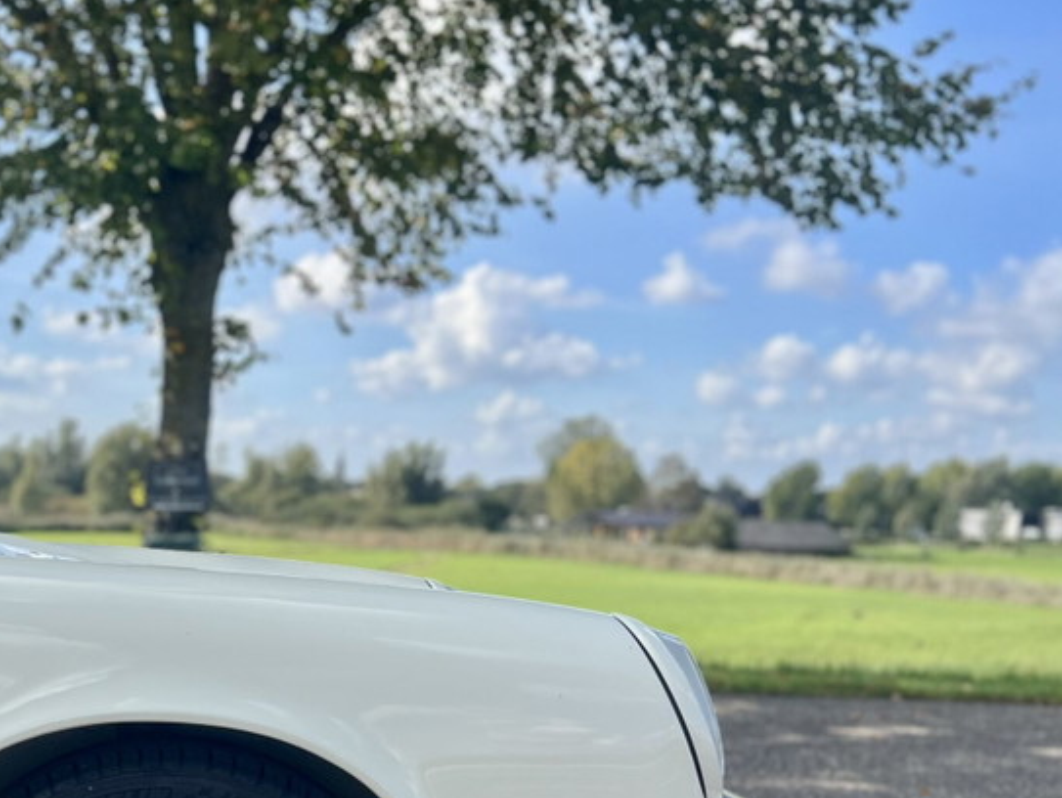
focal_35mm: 49
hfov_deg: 36.3
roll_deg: -1.6
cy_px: 718
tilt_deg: -8.9
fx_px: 1504
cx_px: 92
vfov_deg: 28.6
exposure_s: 1/3571
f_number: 1.5
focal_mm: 5.7
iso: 50
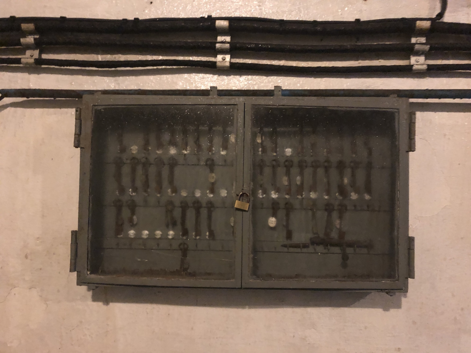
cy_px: 176
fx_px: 381
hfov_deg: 63.4
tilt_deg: -0.1
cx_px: 236
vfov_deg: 49.7
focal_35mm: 28
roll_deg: -1.8
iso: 125
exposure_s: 1/4
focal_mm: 3.99
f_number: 1.8
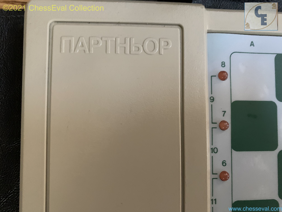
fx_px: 212
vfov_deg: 53.1
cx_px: 141
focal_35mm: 26
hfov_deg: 67.3
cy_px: 106
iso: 800
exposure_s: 1/30
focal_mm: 4.25
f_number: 1.8
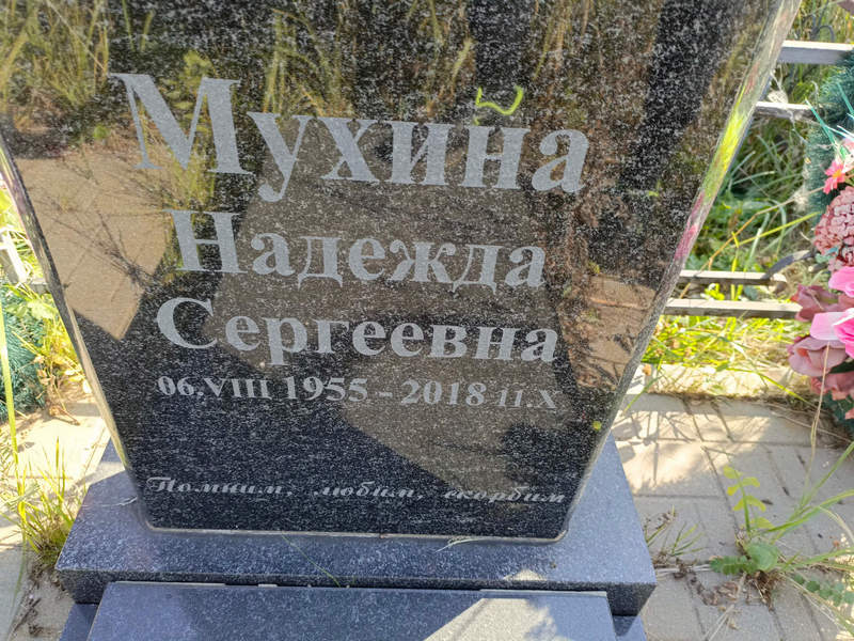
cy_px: 320
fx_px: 617
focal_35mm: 25
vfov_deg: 54.9
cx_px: 427
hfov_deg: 69.4
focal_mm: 4.76
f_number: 1.69
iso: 112
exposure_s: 1/123
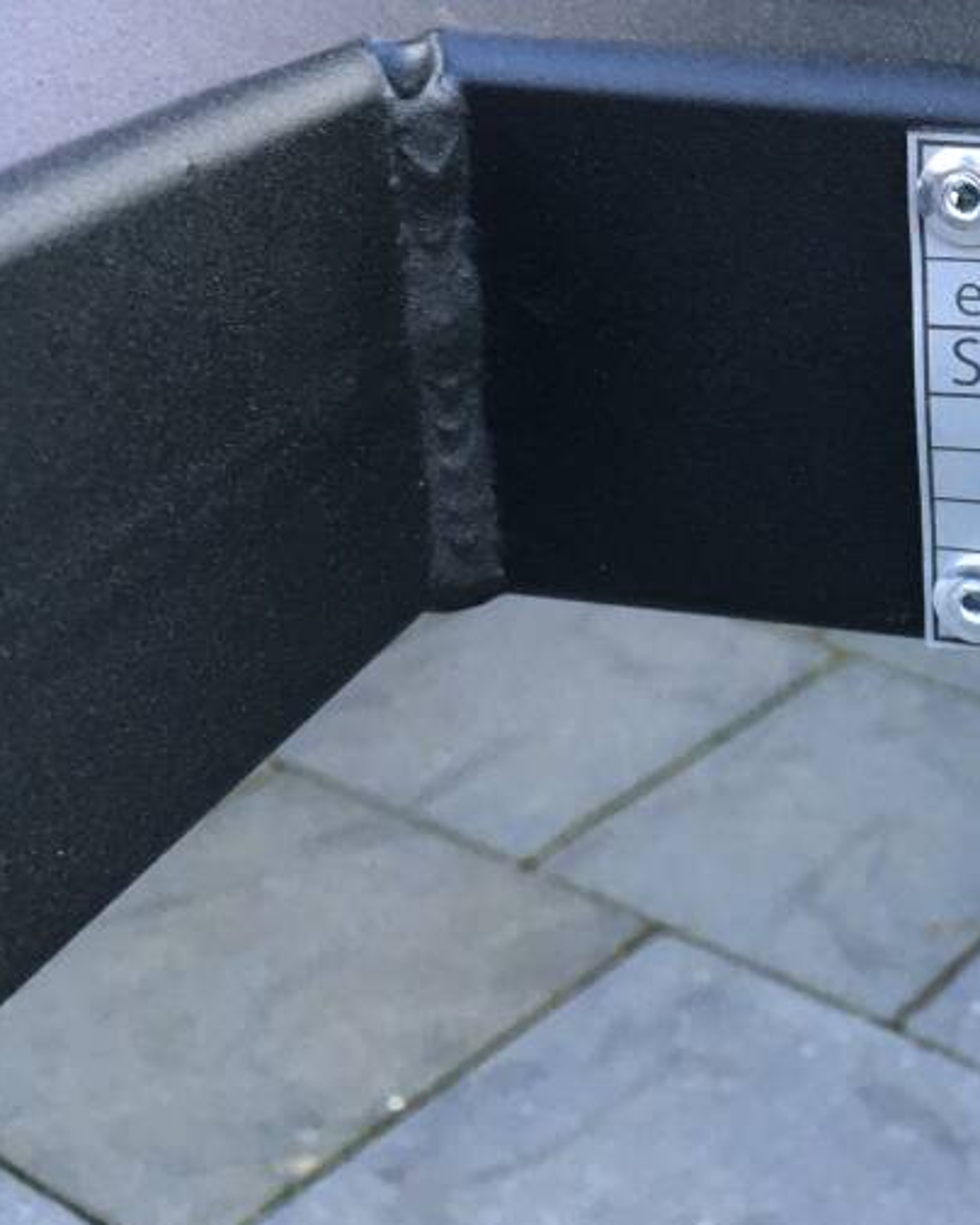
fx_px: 2030
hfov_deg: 24.4
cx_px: 1206
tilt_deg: -24.3
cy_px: 366
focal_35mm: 56
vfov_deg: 33.2
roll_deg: -1.5
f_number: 2.2
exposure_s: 1/33
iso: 50
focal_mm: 4.15
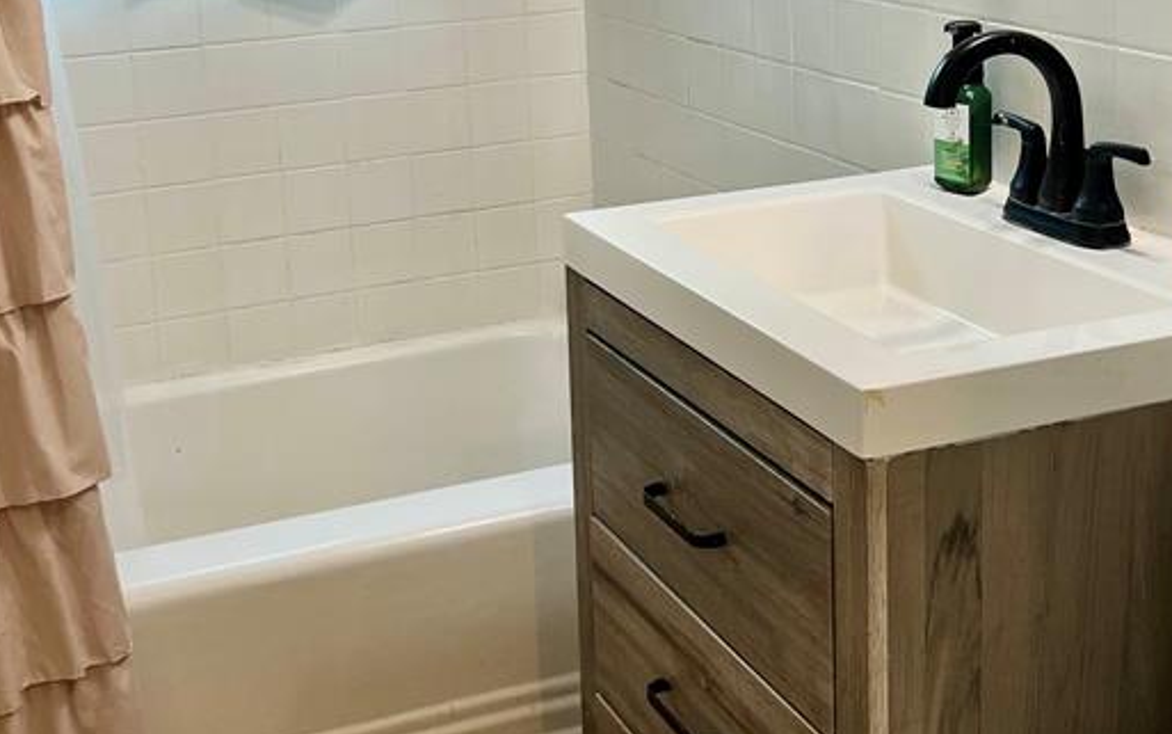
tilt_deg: -11.6
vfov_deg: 23.2
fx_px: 1757
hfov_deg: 36.9
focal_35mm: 55
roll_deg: +3.0
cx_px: 571
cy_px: 123
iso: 125
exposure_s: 1/120
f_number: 1.5
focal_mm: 5.7
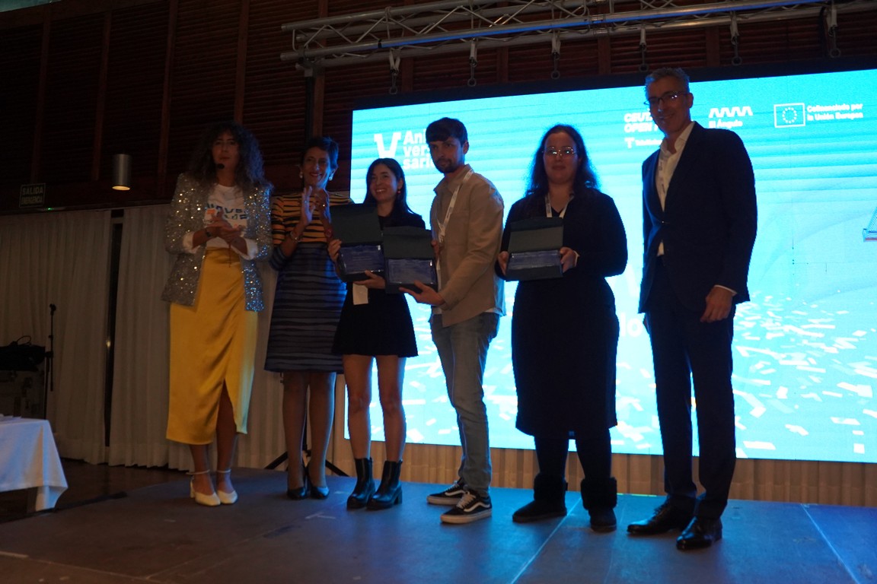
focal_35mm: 30
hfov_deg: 61.9
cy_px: 292
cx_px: 438
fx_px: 731
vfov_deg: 43.6
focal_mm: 20
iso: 3200
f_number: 4
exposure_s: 1/160
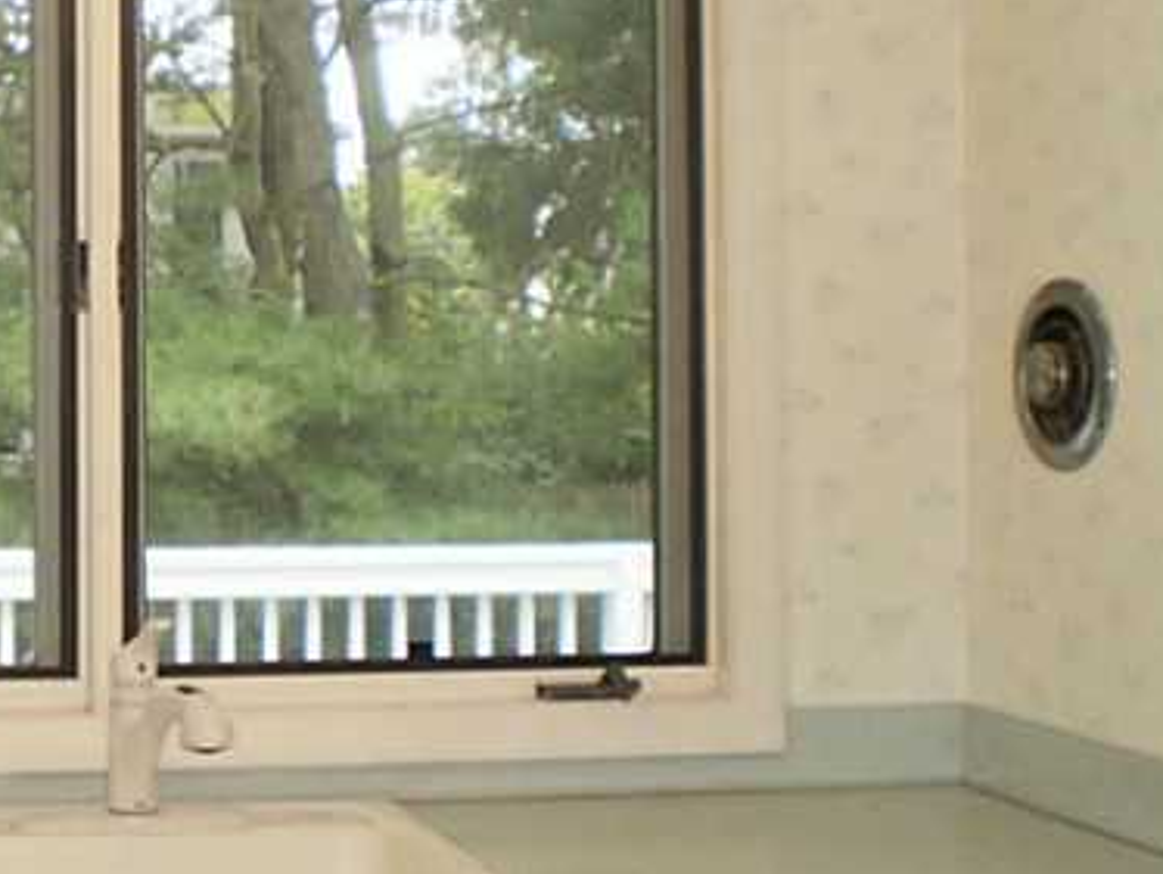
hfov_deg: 24.0
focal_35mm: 77
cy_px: 277
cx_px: -40
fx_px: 2589
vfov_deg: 19.1
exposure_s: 1/30
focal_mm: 6.3
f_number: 3.1
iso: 125
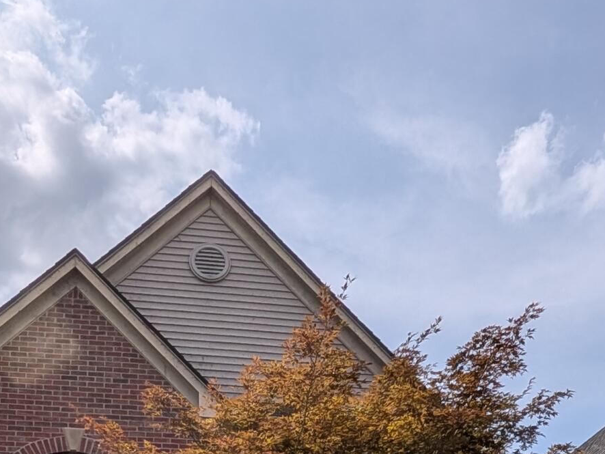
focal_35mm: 44
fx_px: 769
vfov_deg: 25.3
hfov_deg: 42.8
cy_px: 673
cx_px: 257
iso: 30
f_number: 2.2
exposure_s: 1/2123
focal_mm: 1.54
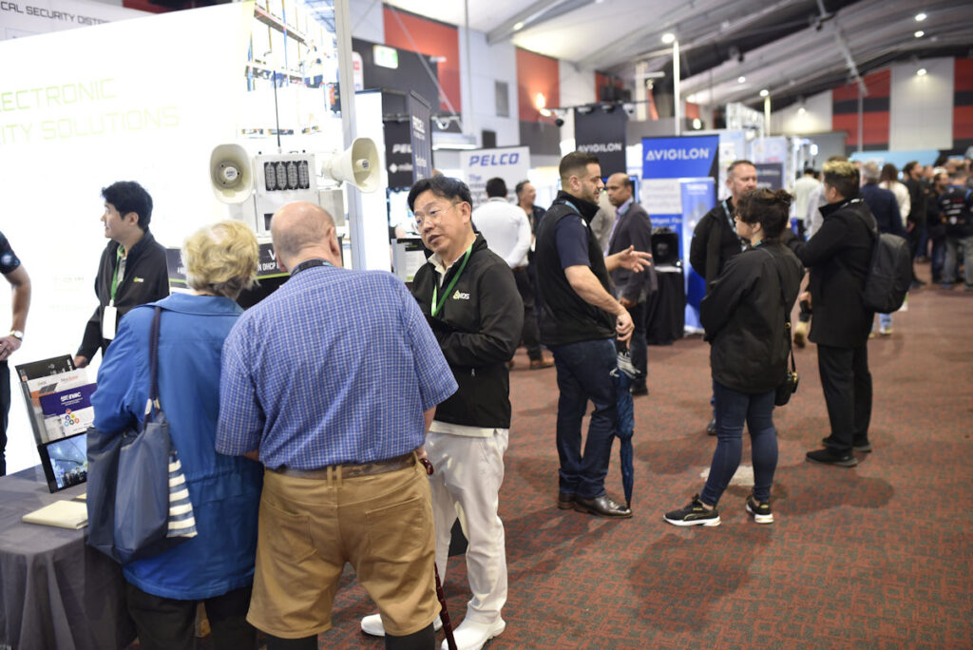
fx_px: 946
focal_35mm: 35
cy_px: 325
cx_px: 486
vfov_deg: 37.9
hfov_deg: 54.4
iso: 800
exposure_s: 1/60
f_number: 2.2
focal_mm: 35
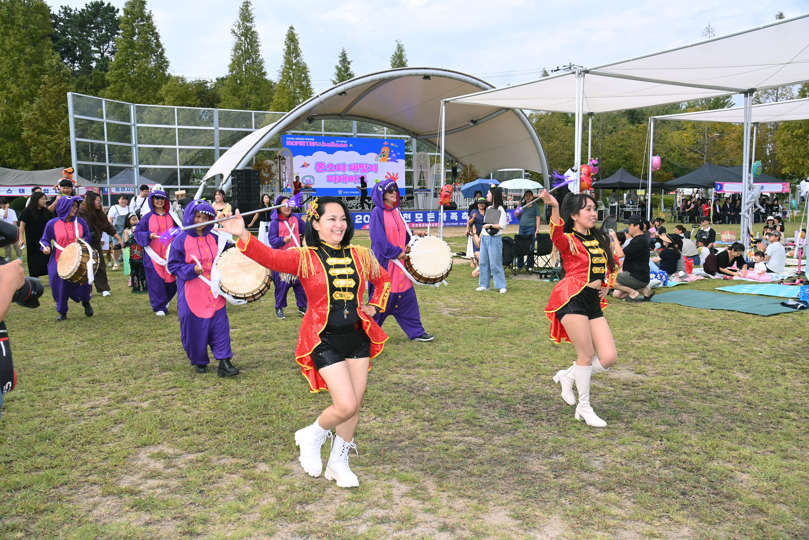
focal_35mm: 31
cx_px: 404
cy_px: 270
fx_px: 697
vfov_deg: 42.3
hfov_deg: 60.3
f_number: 7.1
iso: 160
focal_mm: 31
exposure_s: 1/250
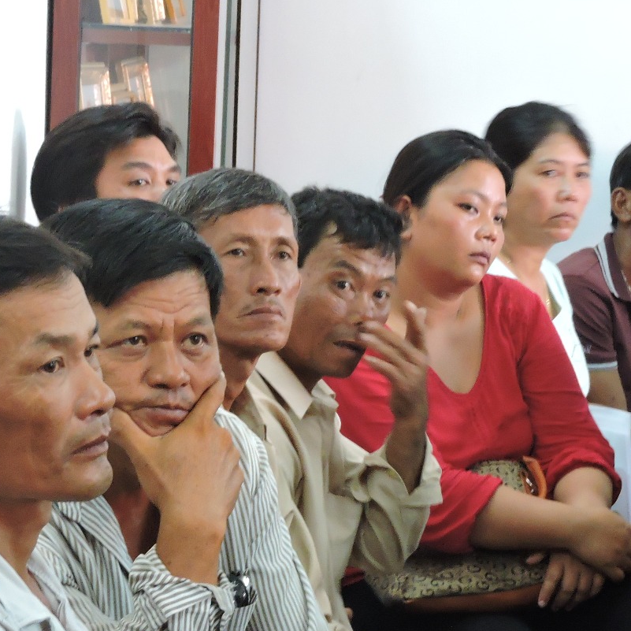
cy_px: 466
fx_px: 3898
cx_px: 215
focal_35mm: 189
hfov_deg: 9.2
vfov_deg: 9.2
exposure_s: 1/13
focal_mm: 18.8
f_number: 4.8
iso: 800
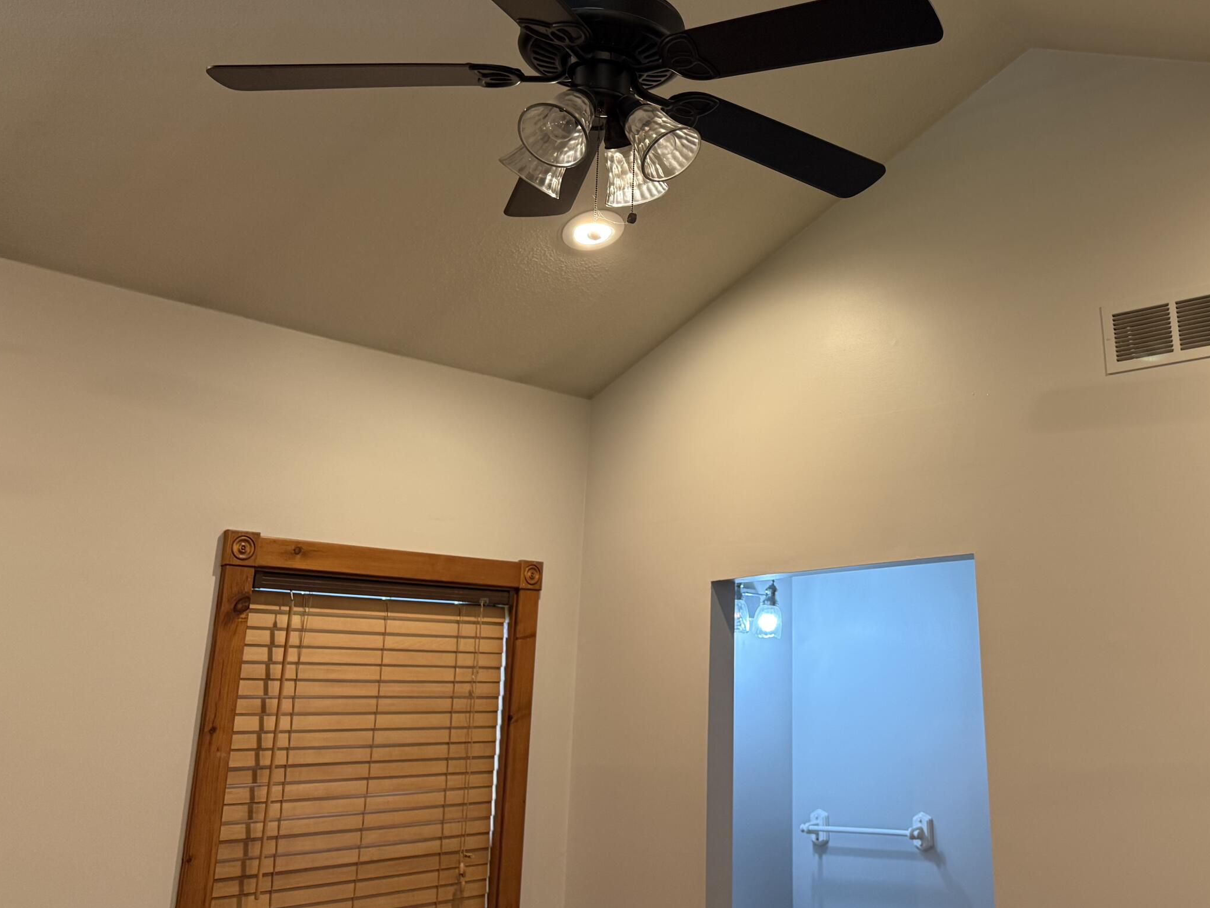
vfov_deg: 40.2
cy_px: 295
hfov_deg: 51.0
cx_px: 866
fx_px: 1223
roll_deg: +1.7
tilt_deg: +19.1
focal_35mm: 35
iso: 200
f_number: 1.78
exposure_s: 1/60
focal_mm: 6.76
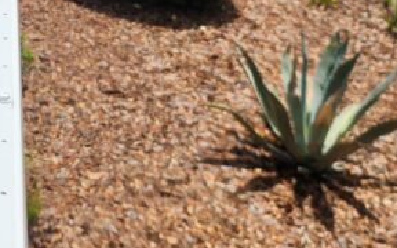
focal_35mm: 65
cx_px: -33
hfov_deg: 28.8
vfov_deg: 17.9
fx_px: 703
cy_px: -123
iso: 20
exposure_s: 1/3075
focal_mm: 5.4
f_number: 1.8
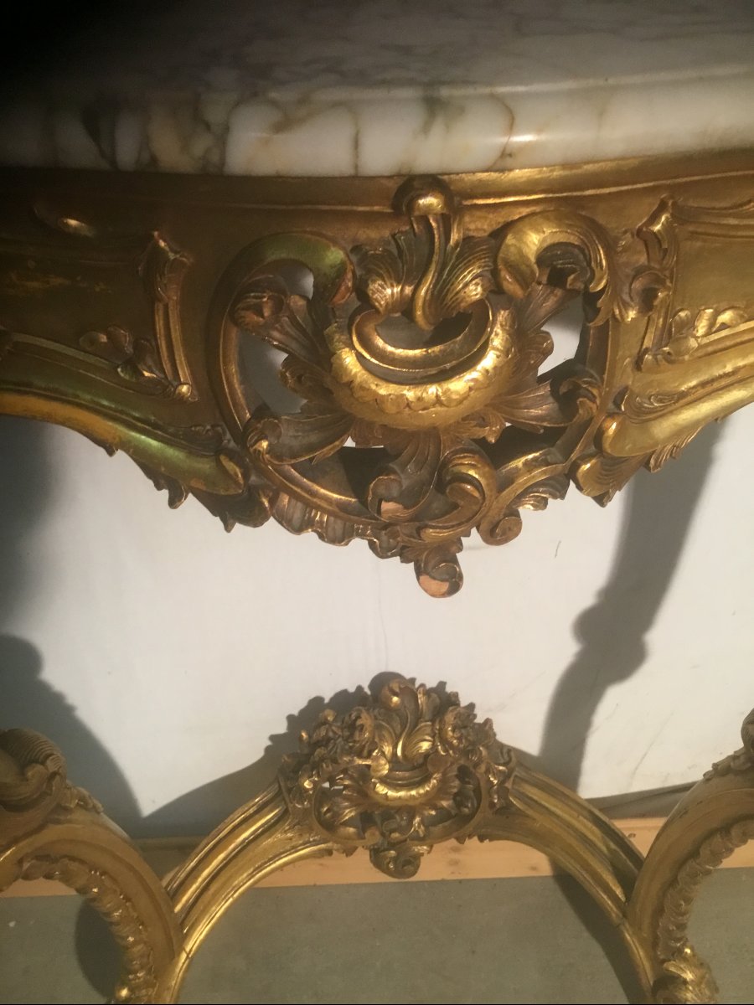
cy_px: 502
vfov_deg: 58.4
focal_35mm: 31
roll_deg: +1.6
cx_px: 377
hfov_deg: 45.4
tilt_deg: -37.9
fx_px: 900
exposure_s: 1/33
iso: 160
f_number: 2.4
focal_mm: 3.3
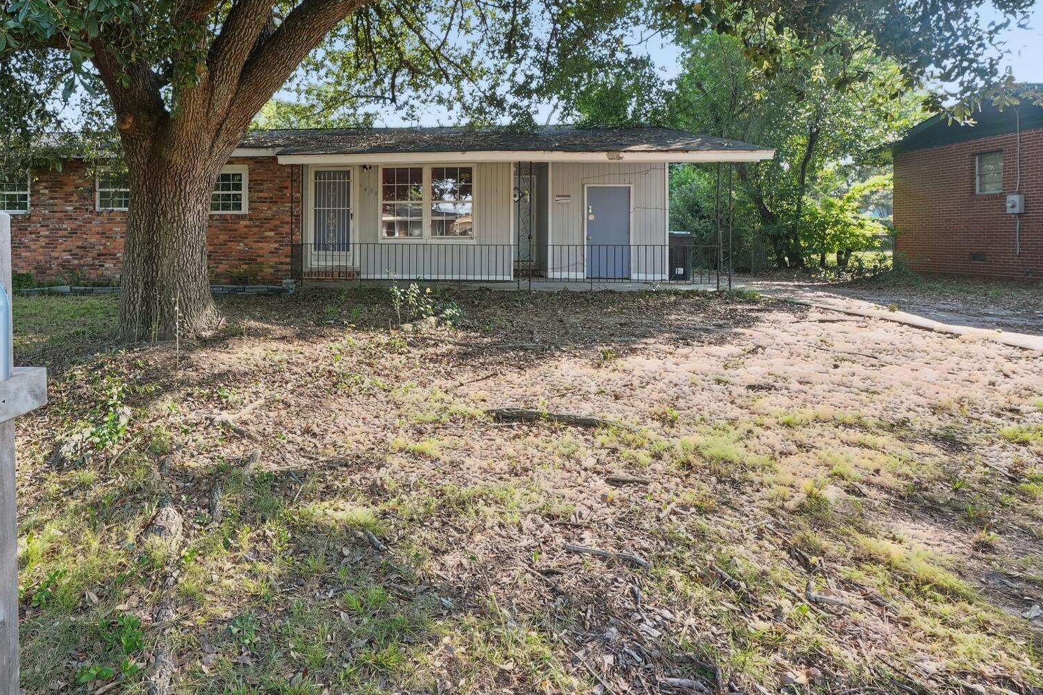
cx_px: 333
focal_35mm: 22
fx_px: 637
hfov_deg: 75.7
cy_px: 241
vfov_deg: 56.2
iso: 2000
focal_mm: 16
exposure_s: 1/125
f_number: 8
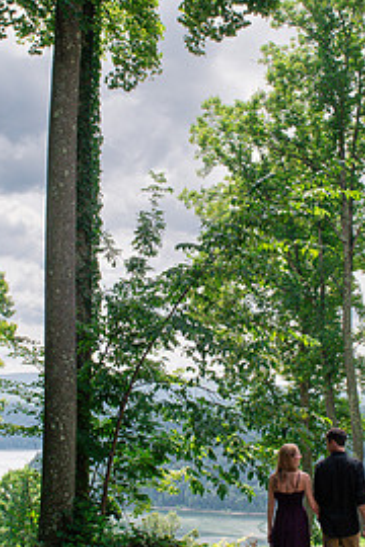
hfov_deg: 23.0
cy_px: 285
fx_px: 897
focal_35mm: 59
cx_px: 209
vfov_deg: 33.9
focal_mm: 24
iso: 500
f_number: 8
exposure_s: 1/800
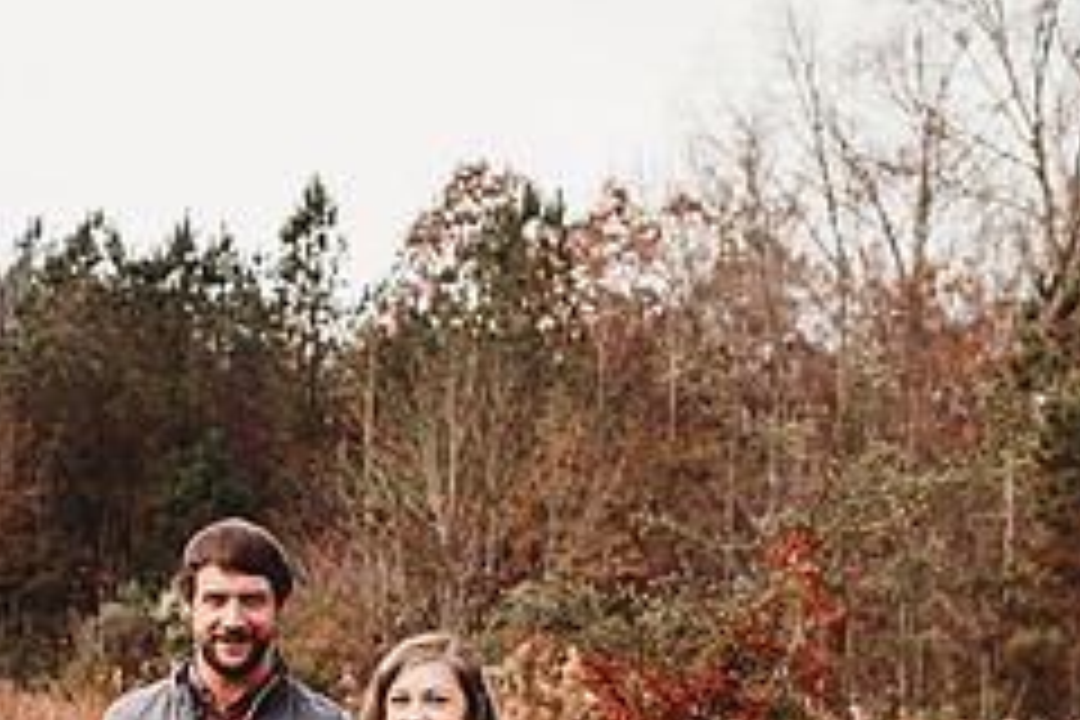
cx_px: 220
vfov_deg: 21.7
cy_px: 862
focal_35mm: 58
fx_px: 1740
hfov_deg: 33.5
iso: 100
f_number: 2.5
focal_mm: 24
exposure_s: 1/400
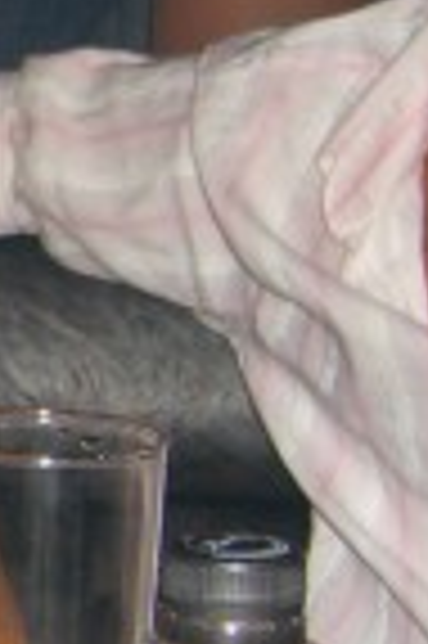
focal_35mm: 201
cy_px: 257
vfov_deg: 10.2
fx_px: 3593
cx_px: -833
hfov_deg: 6.3
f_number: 3.1
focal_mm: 9.5
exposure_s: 1/60
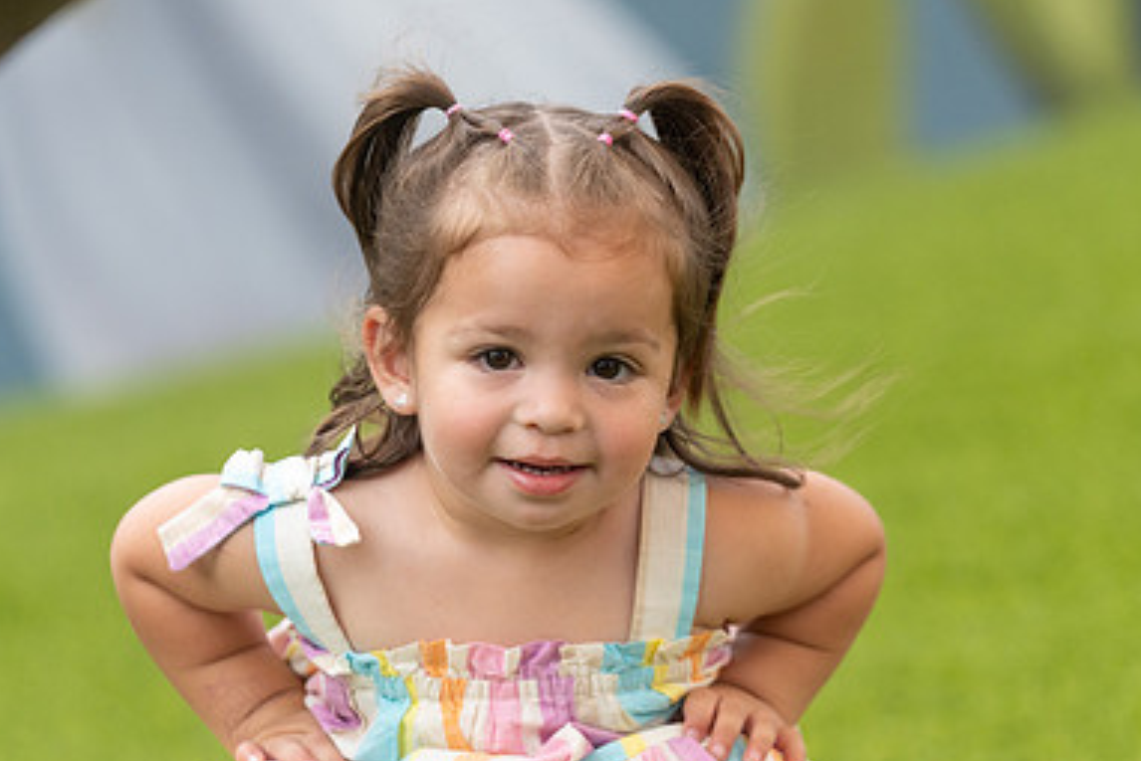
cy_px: 524
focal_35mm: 304
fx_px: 9638
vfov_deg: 4.5
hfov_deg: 6.8
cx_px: 603
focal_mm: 200
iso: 1000
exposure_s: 1/1000
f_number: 2.8
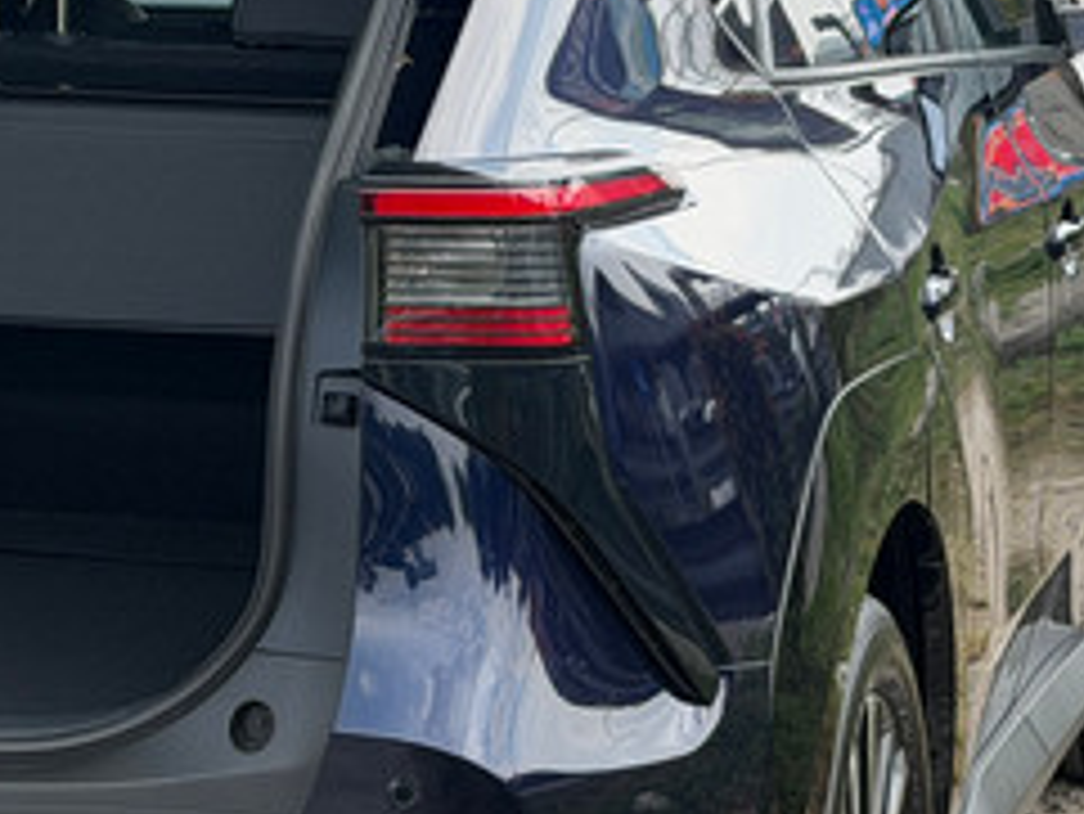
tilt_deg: -6.5
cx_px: -72
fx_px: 5232
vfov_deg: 8.9
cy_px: 121
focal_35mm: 167
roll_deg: +0.4
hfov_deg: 11.7
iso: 80
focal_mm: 6.76
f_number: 1.78
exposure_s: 1/1715
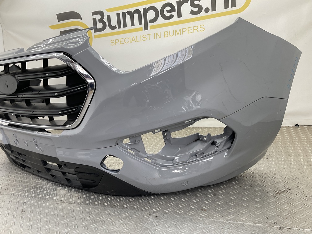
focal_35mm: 29
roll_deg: +5.9
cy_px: 117
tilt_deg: -13.0
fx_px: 261
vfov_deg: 48.2
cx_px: 156
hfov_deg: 61.7
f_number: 1.8
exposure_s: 1/100
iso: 25
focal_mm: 3
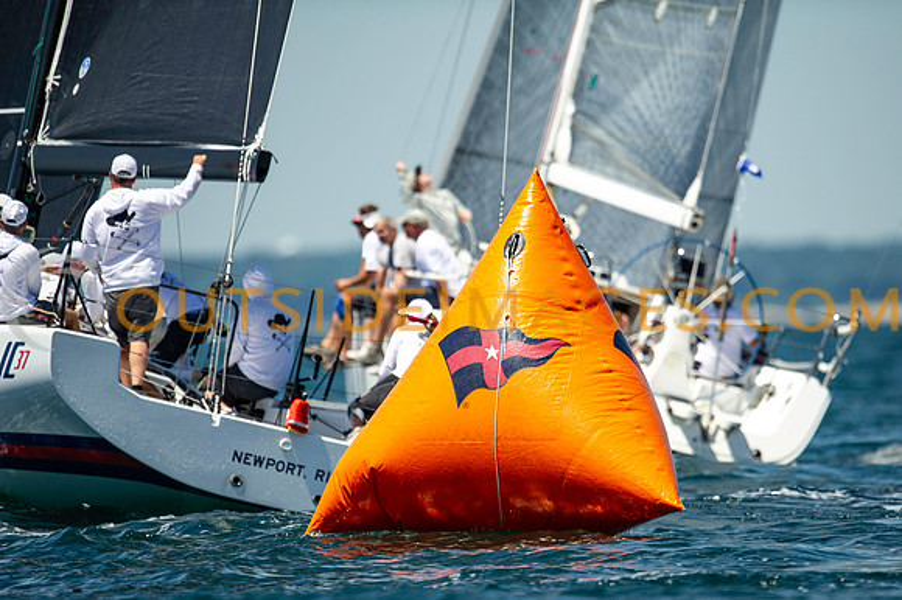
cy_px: 339
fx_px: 17000
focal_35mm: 679
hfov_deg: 3.0
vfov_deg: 2.0
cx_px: 510
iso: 400
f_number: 5
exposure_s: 1/2500
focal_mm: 600
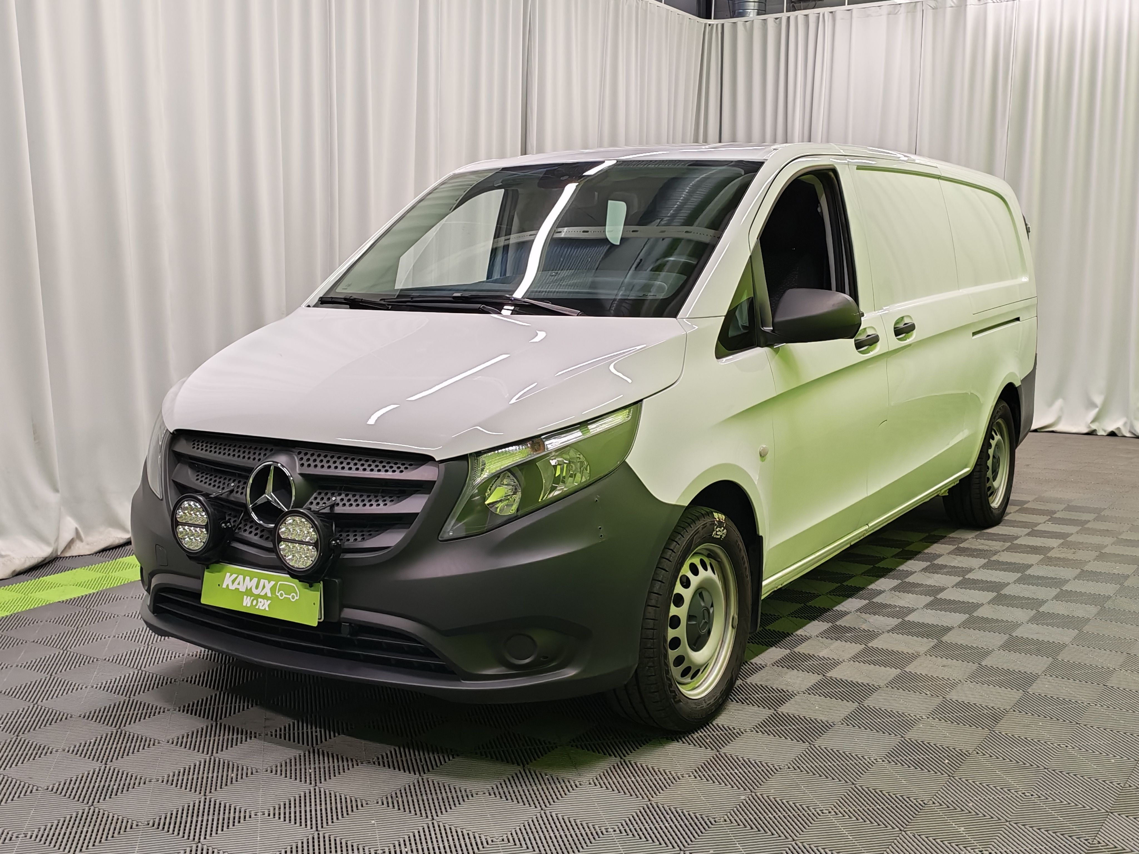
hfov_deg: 45.8
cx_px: 570
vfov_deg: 35.1
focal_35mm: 41
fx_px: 1349
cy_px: 427
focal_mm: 6.12
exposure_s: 1/100
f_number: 1.9
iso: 403
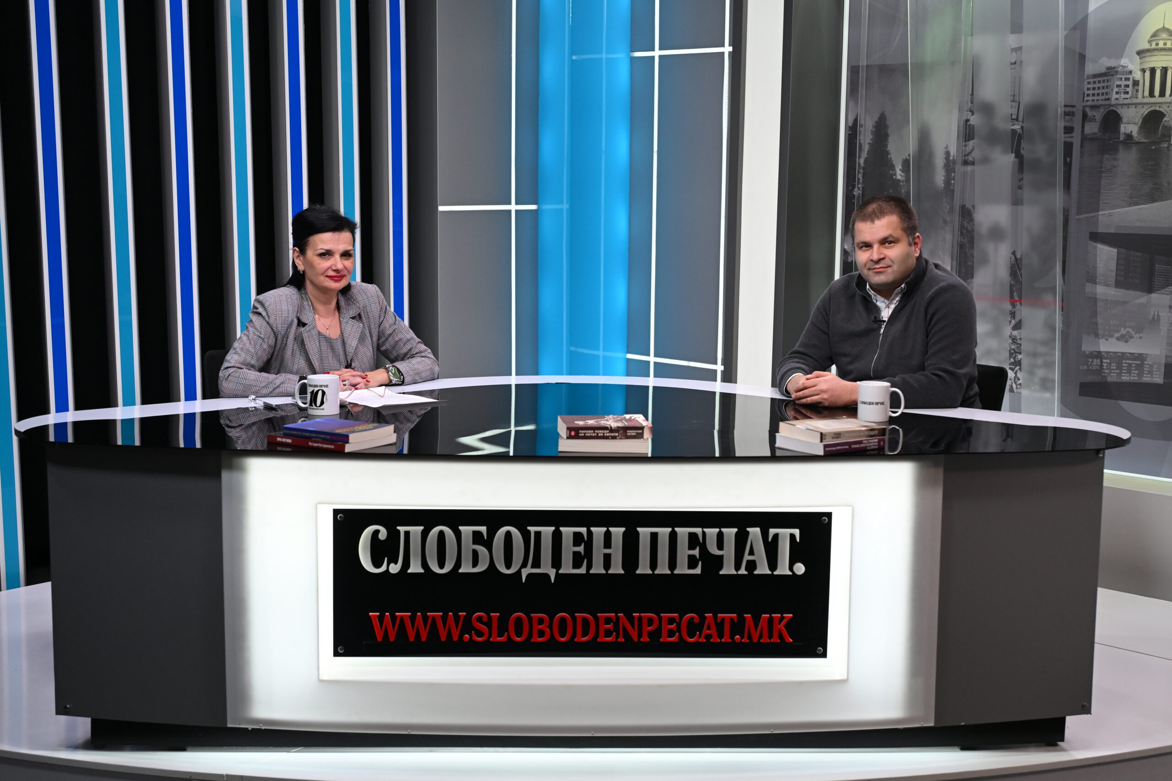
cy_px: 390
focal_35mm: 43
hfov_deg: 45.4
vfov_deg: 31.2
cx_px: 586
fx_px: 1400
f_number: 4.5
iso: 1600
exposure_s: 1/400
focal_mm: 43
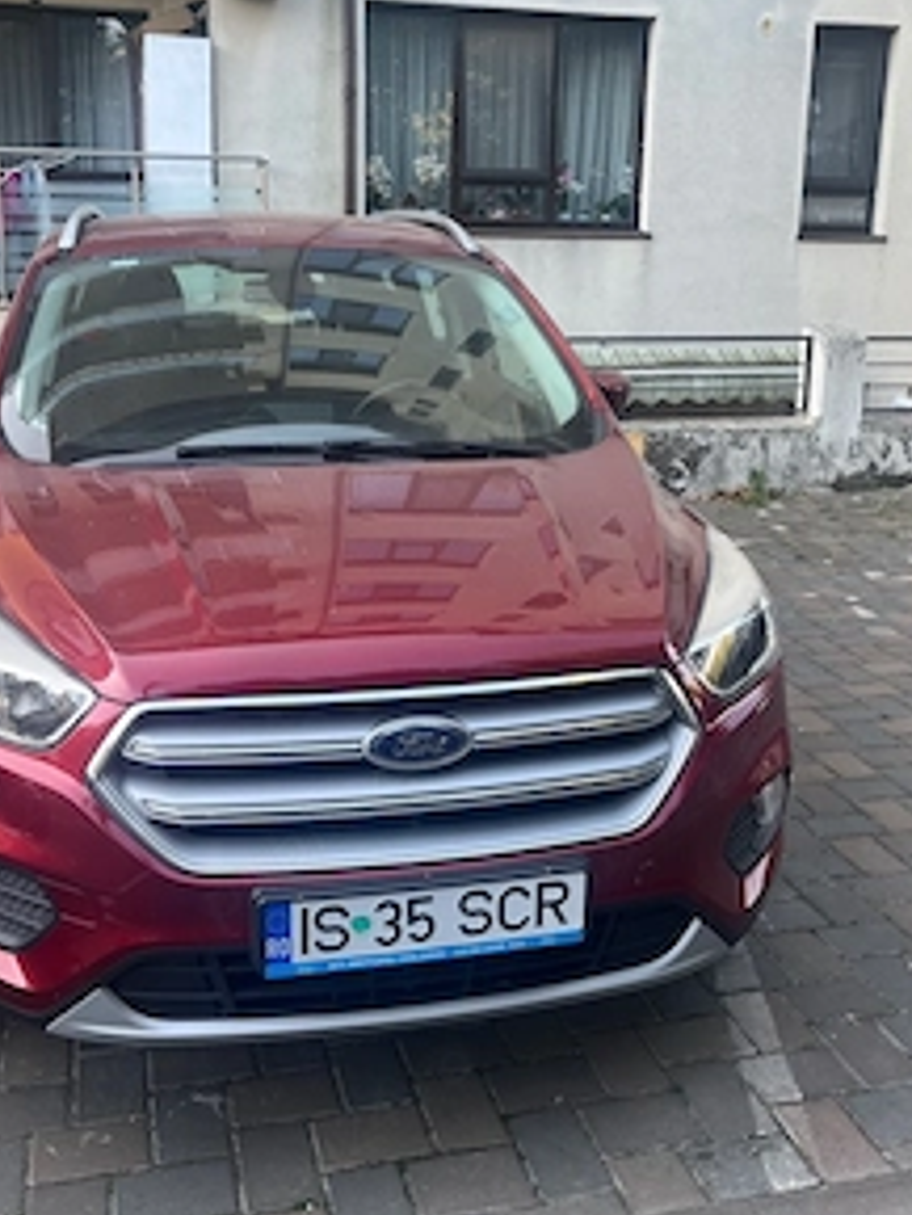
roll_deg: +0.4
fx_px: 1264
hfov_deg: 39.7
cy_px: 542
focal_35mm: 36
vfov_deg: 51.2
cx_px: 420
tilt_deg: -11.5
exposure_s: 1/170
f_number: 1.6
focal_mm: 5.1
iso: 40
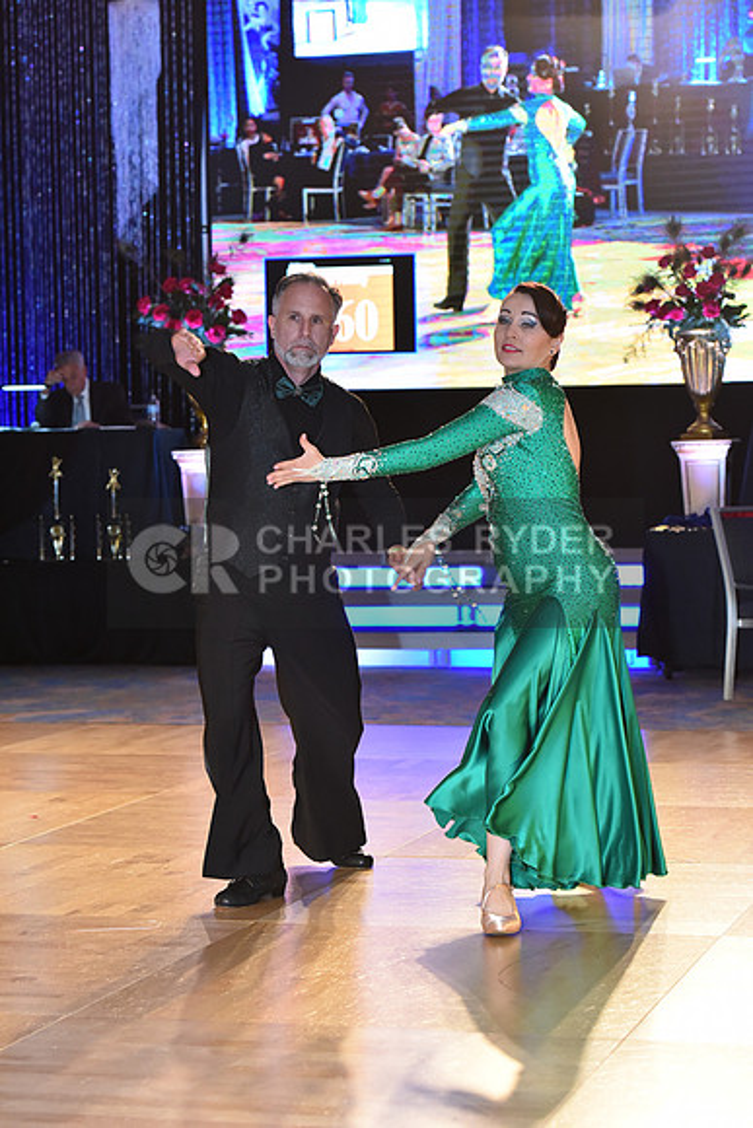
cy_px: 564
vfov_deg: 22.1
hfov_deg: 14.9
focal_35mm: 92
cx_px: 376
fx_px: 2885
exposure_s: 1/250
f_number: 5
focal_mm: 92
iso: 2000
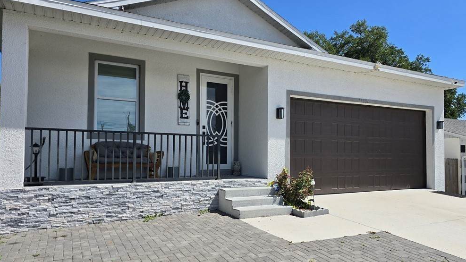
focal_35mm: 26
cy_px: 150
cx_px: 233
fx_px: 321
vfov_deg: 44.3
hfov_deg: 71.9
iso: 12
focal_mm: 6.3
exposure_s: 1/968
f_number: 1.7
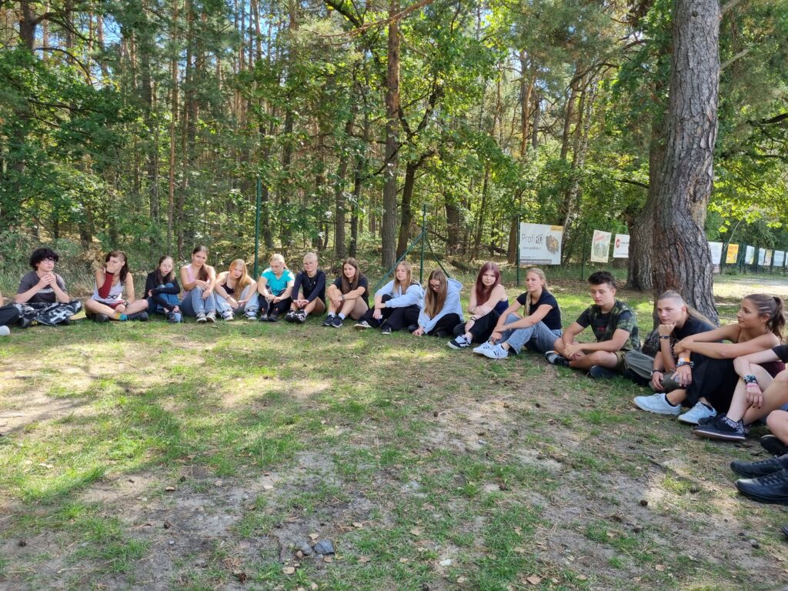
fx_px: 592
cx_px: 394
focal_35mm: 26
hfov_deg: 67.3
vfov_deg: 53.1
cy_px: 296
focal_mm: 5.4
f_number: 1.8
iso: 50
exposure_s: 1/306
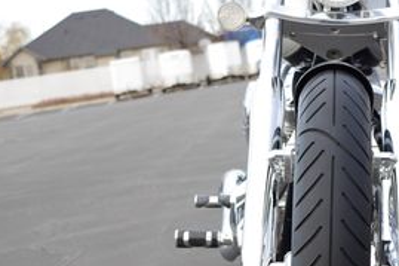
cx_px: 328
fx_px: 1108
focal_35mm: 100
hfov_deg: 20.2
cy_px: 170
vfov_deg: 13.7
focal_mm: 28.13
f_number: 4
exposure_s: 1/100
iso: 100
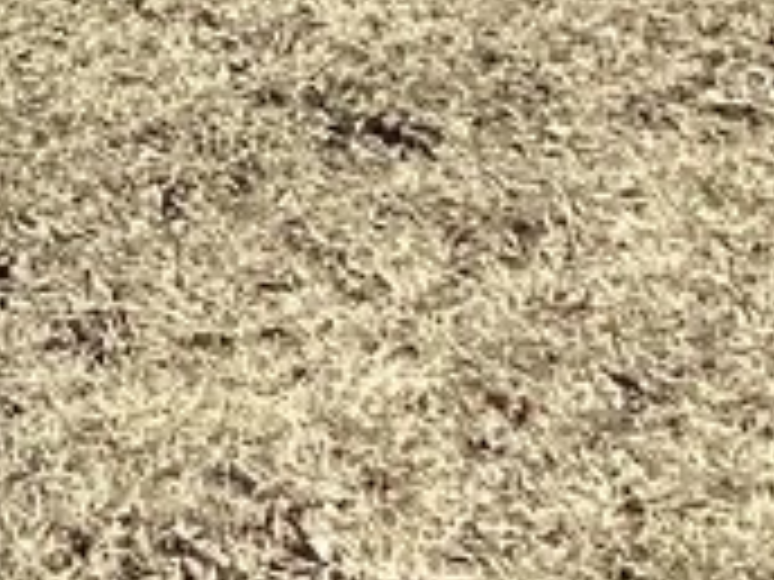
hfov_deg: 9.5
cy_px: -1129
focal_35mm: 185
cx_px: -1112
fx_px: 4137
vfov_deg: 7.2
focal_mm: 3.3
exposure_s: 1/1664
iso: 25
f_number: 2.4
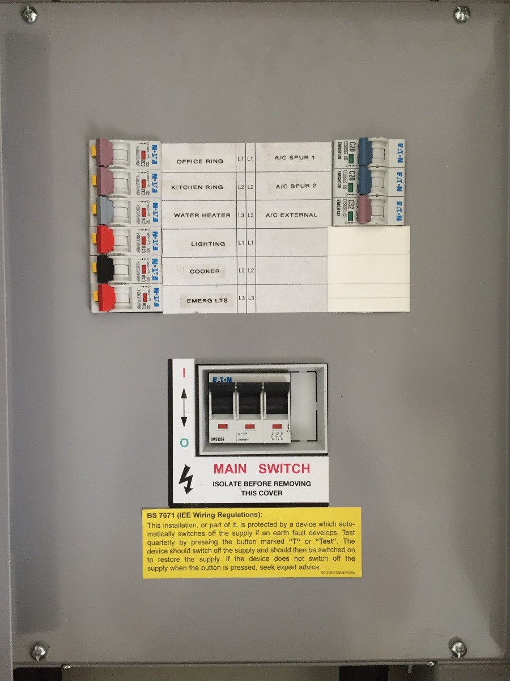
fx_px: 570
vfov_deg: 61.7
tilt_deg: +0.1
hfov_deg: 48.2
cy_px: 340
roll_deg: +0.2
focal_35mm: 29
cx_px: 255
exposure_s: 1/33
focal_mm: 4.15
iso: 100
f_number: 2.2
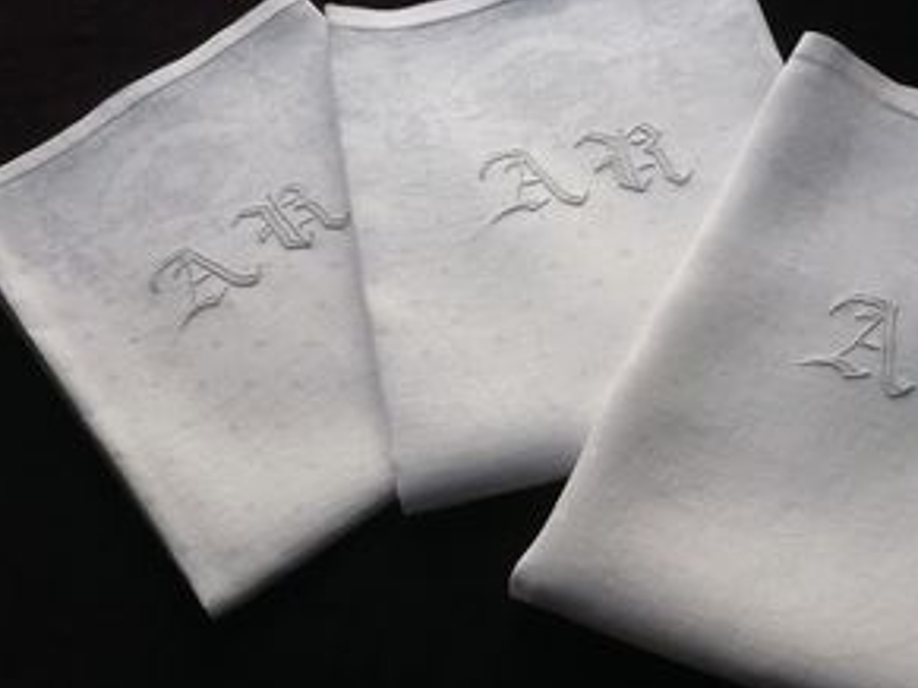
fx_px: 1405
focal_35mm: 53
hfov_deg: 35.9
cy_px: 366
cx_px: 590
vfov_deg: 27.5
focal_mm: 5.8
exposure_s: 1/640
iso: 400
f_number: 2.8
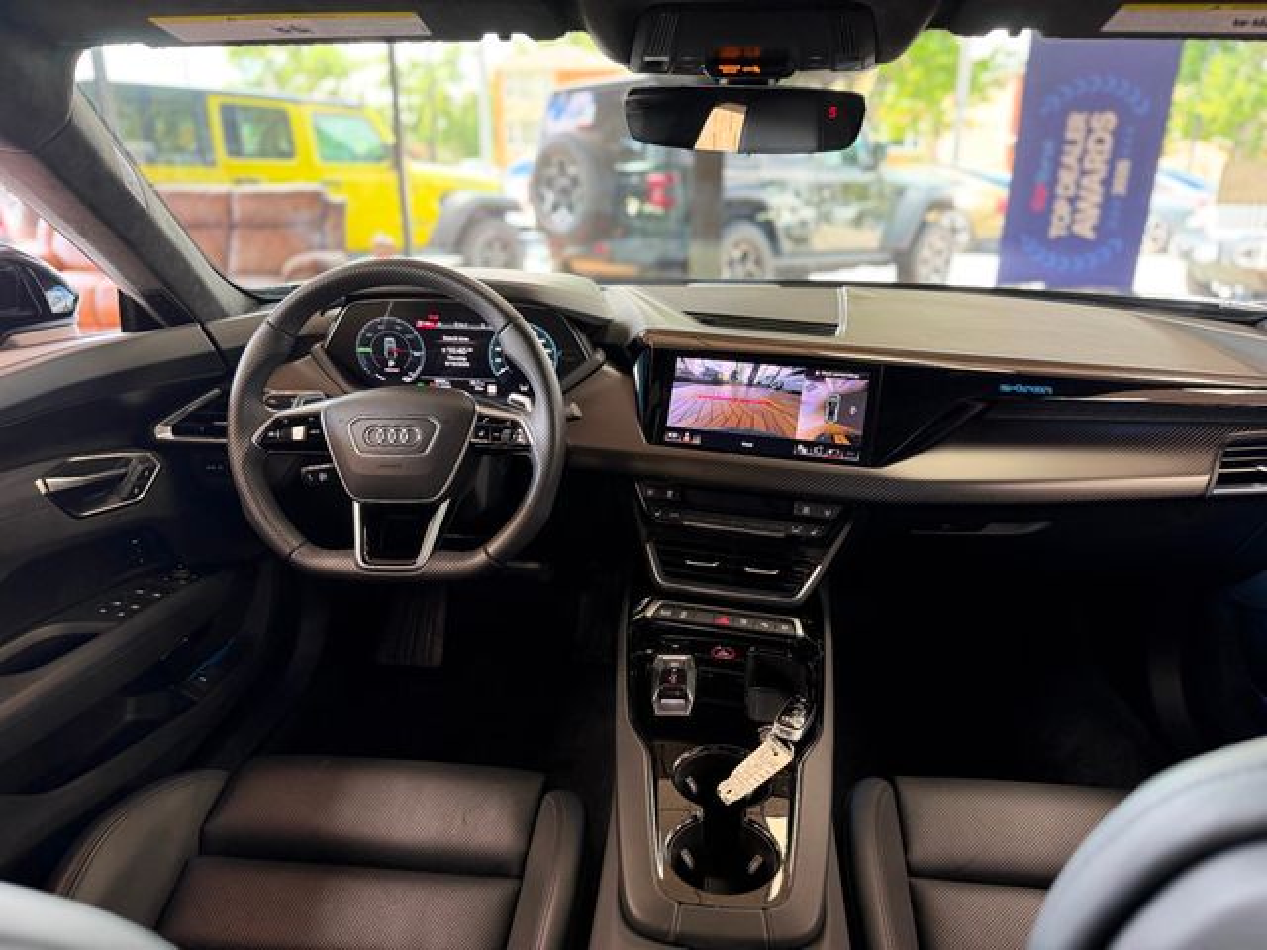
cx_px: 634
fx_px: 878
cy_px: 475
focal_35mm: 24
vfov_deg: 56.8
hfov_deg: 71.6
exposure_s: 1/60
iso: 250
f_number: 1.78
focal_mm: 6.76
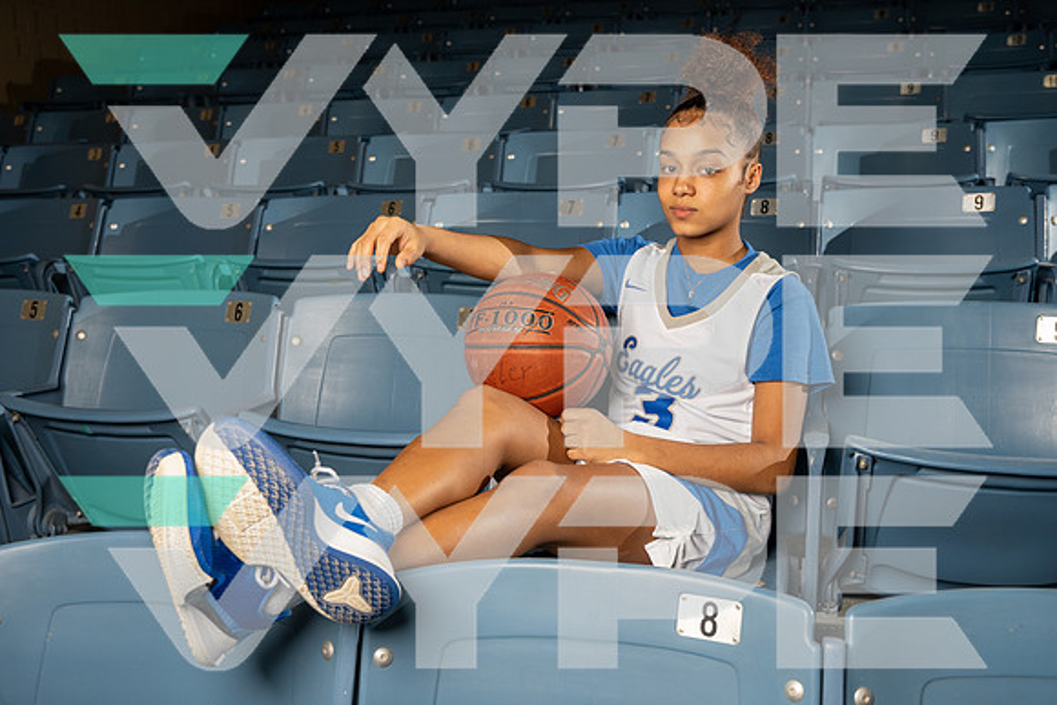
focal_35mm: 36
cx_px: 528
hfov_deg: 53.1
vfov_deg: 36.9
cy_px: 352
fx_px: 1057
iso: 320
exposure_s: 1/250
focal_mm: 36
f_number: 5
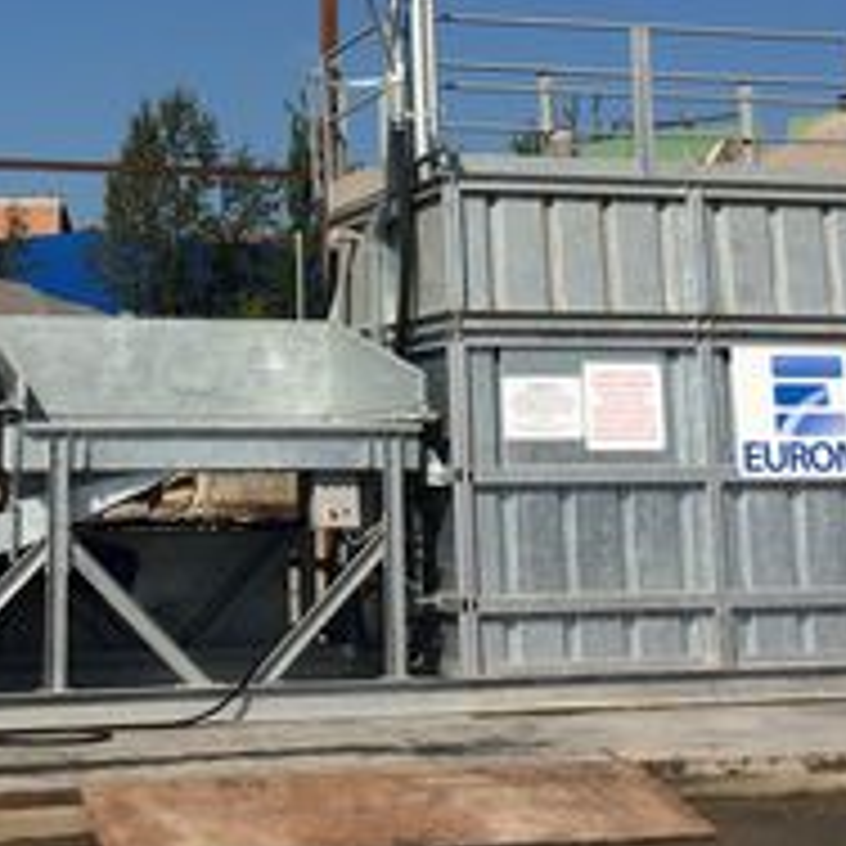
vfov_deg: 24.6
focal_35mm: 68
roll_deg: +0.3
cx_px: 220
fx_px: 1880
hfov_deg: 25.1
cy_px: 79
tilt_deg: +9.1
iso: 32
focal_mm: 4.15
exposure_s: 1/3731
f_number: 2.2
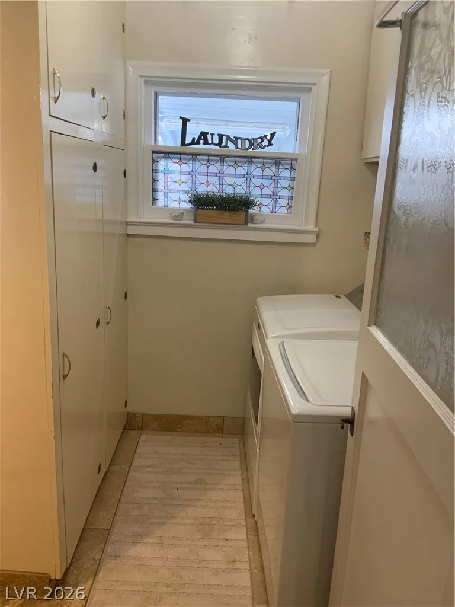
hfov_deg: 48.2
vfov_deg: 61.7
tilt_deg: -14.4
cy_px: 304
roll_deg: -2.4
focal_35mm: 29
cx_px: 228
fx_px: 508
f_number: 1.8
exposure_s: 1/60
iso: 100
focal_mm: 3
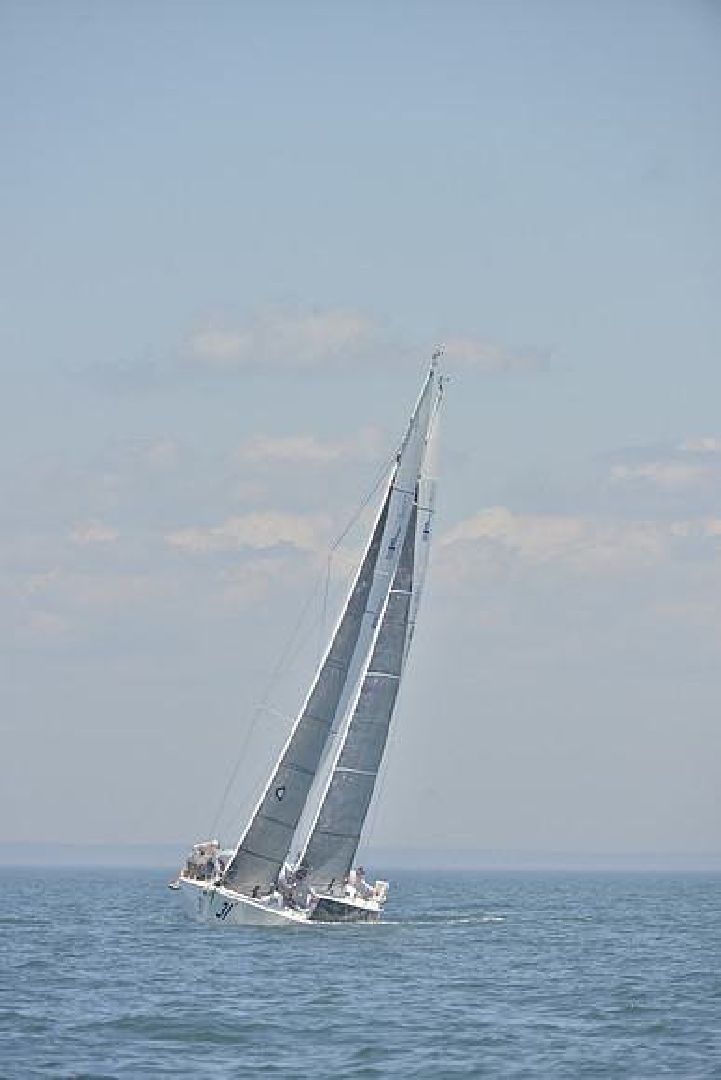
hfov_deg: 6.2
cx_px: 360
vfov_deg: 9.4
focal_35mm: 220
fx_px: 6605
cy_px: 540
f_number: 7.1
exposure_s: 1/1000
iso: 280
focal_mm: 220
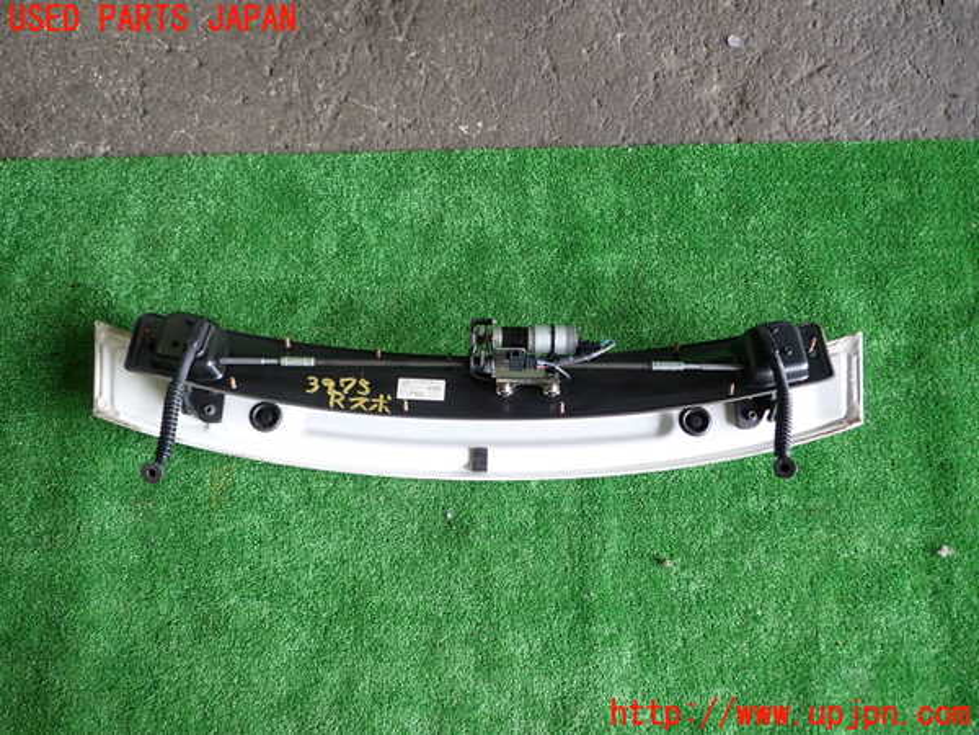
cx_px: 490
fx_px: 792
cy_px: 368
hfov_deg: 63.4
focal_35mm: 28
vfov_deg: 49.7
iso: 200
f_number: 2.2
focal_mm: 5.05
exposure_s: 1/60
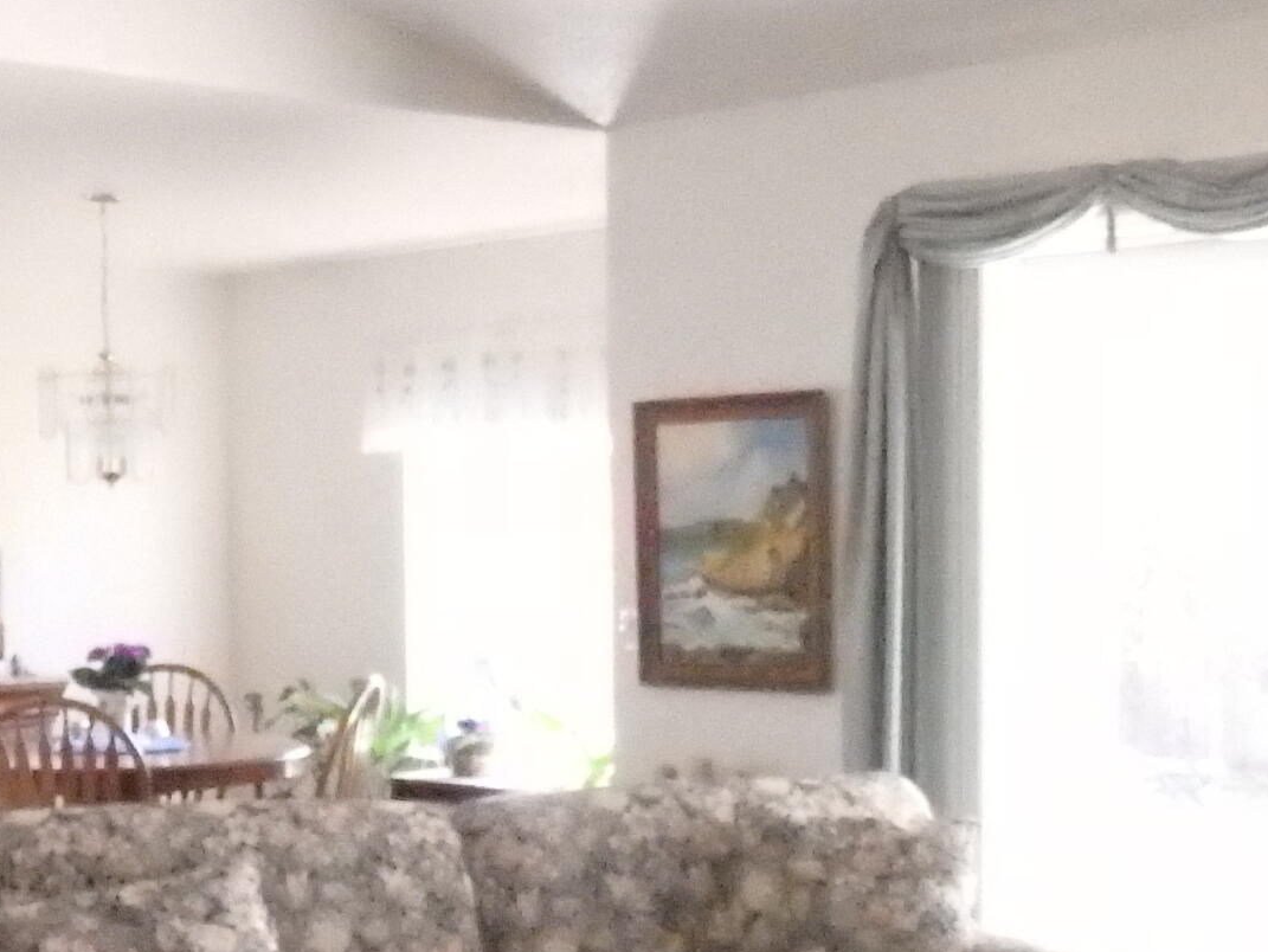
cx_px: 461
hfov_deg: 27.7
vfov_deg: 20.8
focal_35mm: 70
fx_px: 2565
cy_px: 755
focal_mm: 4.5
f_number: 3
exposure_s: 1/320
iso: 3200
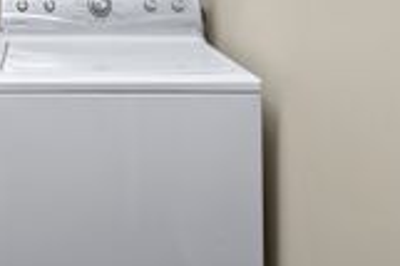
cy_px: -71
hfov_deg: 33.2
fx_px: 622
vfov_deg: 21.9
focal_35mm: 56
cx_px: 17
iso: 400
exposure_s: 1/5
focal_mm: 18
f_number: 8
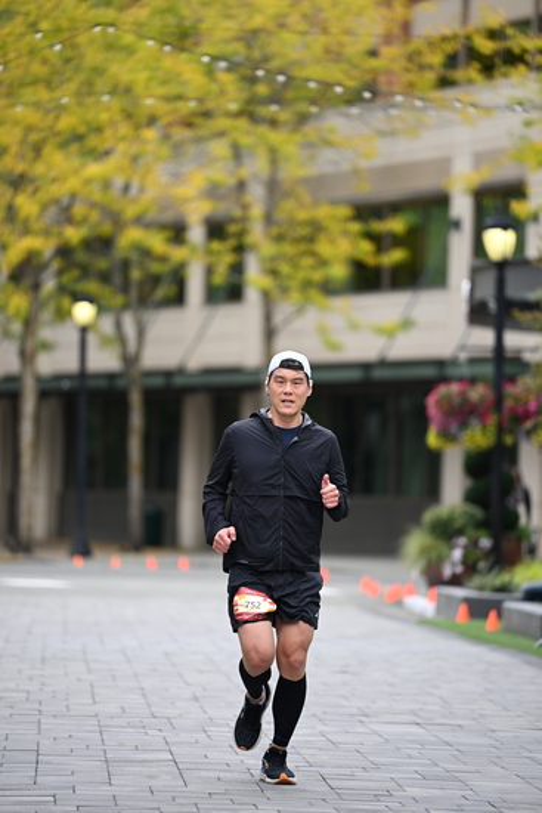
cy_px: 406
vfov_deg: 10.5
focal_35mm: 195
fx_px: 4401
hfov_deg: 7.0
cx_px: 271
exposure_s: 1/2500
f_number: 2.8
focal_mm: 195
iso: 640
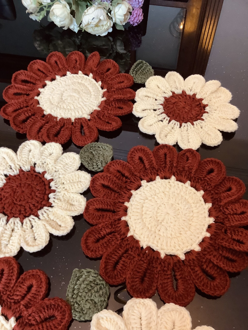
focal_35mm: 31
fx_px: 296
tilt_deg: -55.1
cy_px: 165
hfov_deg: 45.4
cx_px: 124
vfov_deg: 58.4
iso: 320
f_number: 2.4
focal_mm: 3.3
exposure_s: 1/33
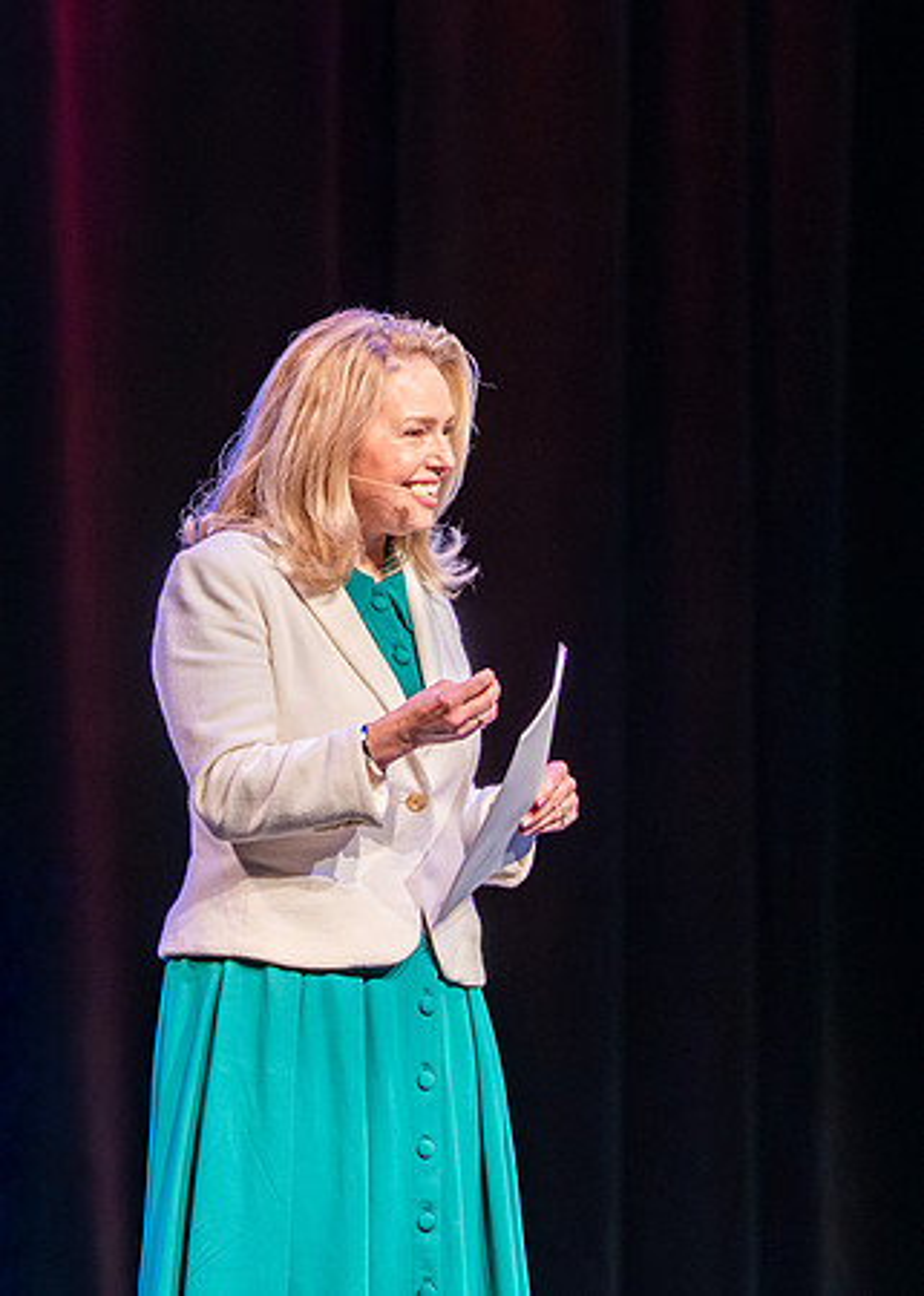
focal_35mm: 491
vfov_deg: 4.1
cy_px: 212
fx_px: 18055
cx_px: 351
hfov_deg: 2.9
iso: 500
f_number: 2.8
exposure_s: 1/160
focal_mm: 200
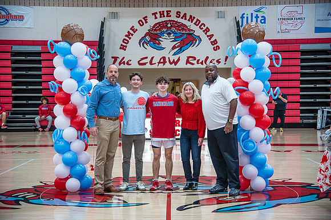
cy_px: 110
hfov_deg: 31.0
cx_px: 166
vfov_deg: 20.9
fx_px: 597
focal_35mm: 65
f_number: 4
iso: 2000
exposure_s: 1/320
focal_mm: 65
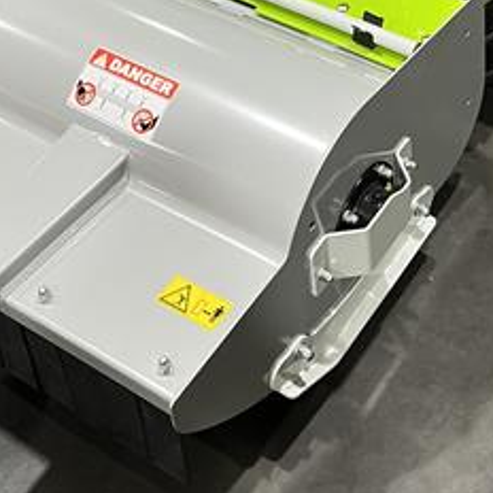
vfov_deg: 21.1
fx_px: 1225
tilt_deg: -34.9
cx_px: 317
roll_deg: +3.5
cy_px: -108
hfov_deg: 22.7
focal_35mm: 76
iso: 100
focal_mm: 5.1
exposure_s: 1/50
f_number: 1.6
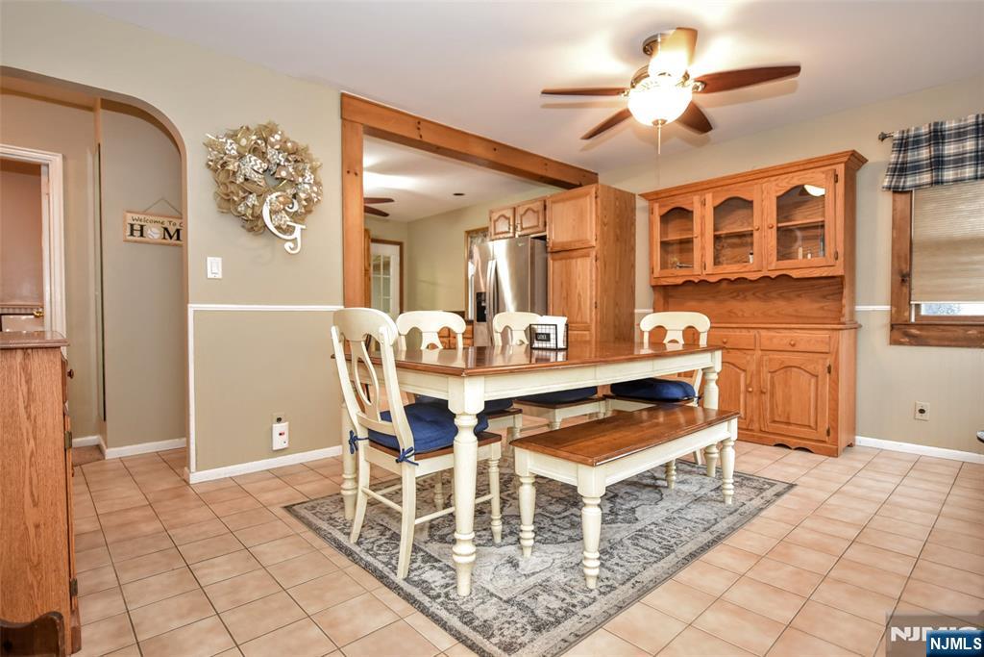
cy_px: 328
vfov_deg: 67.4
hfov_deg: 90.0
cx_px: 492
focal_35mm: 18
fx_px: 492
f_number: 2.8
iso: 1400
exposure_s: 1/60
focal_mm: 18
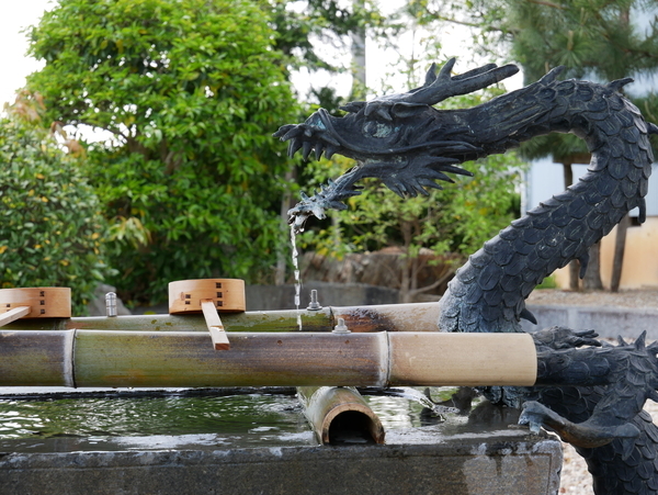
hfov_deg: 29.4
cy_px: 248
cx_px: 329
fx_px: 1256
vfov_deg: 22.3
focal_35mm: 66
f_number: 5.1
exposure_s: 1/125
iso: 200
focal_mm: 33
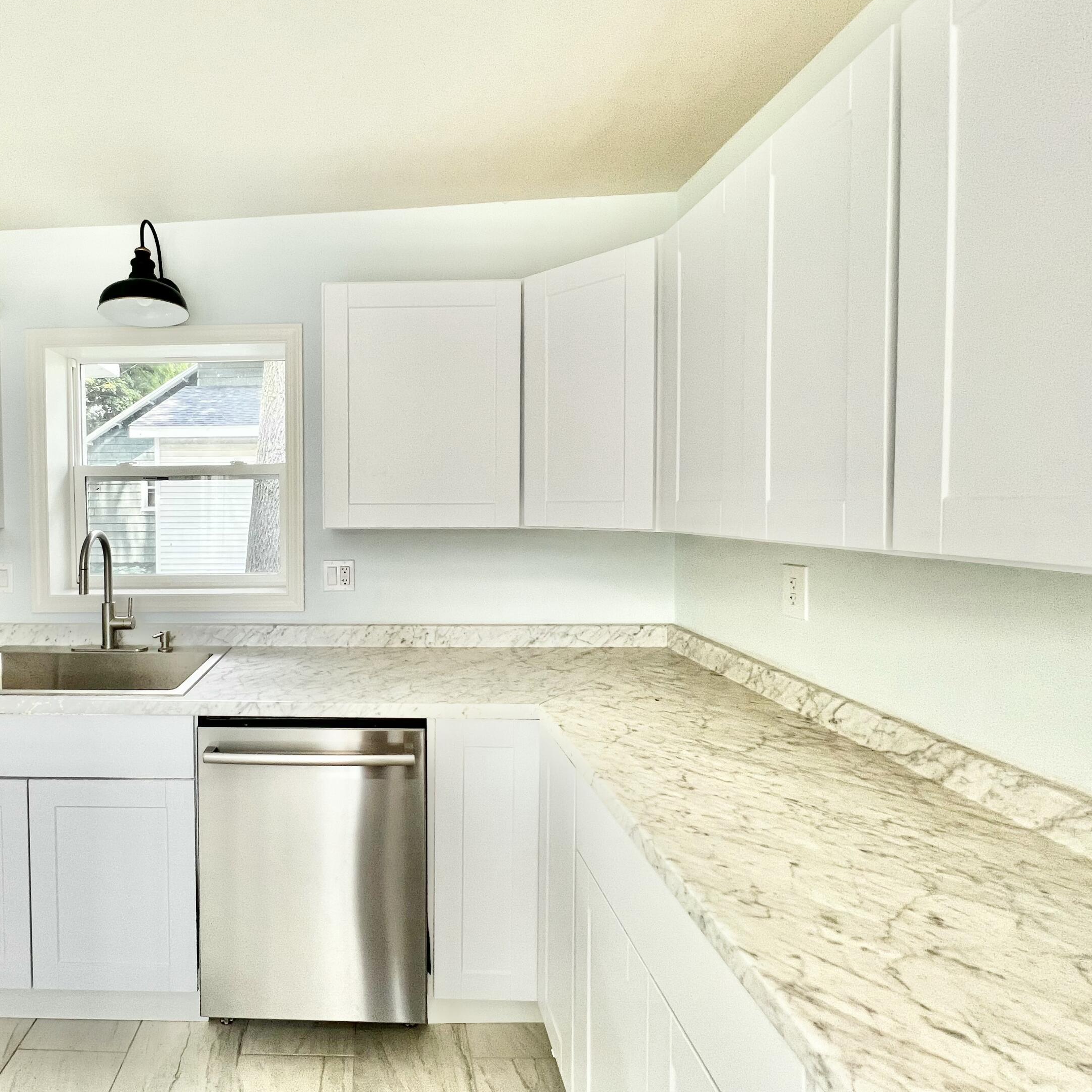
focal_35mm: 16
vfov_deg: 87.4
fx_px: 571
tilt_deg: -2.2
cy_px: 523
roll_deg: +0.9
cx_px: 354
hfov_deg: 84.1
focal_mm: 1.57
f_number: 1.8
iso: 50
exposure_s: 1/120
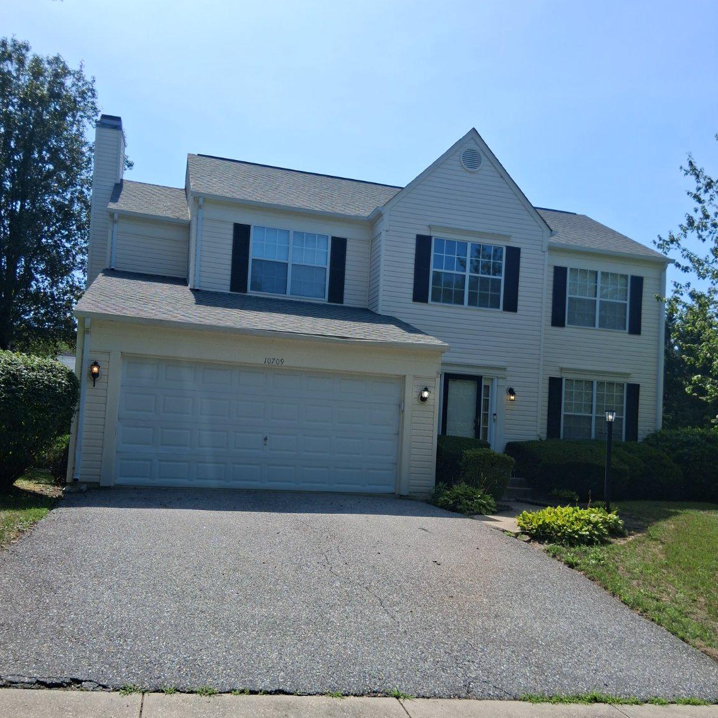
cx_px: 356
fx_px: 727
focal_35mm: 31
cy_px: 408
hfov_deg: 52.5
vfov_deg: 52.4
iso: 25
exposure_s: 1/993
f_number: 1.8
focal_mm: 3.98
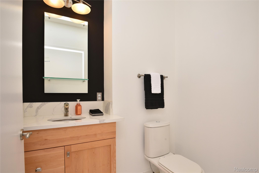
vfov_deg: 70.5
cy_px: 86
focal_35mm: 17
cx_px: 130
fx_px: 122
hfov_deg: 93.3
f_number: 10
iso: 320
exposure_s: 1/60
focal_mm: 17
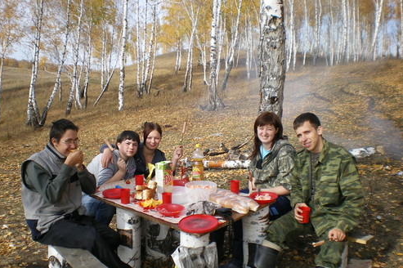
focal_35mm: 38
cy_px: 127
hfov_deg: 50.7
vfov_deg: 35.0
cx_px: 199
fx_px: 425
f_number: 4.6
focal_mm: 6.3
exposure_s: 1/250
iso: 50
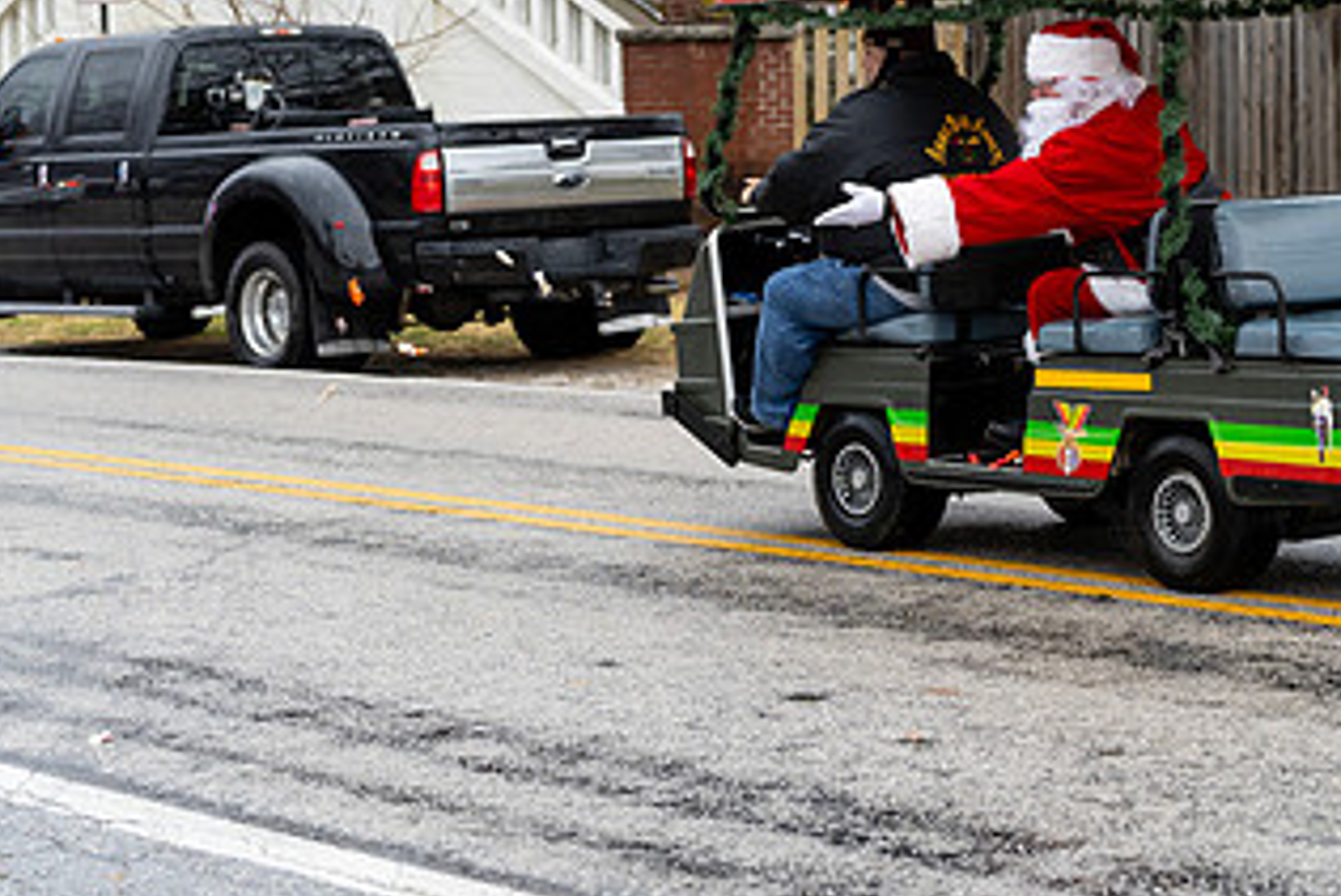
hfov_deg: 20.4
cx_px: 1014
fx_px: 3689
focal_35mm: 99
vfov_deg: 13.8
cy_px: 176
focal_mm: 54
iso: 640
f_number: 2.8
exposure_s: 1/640
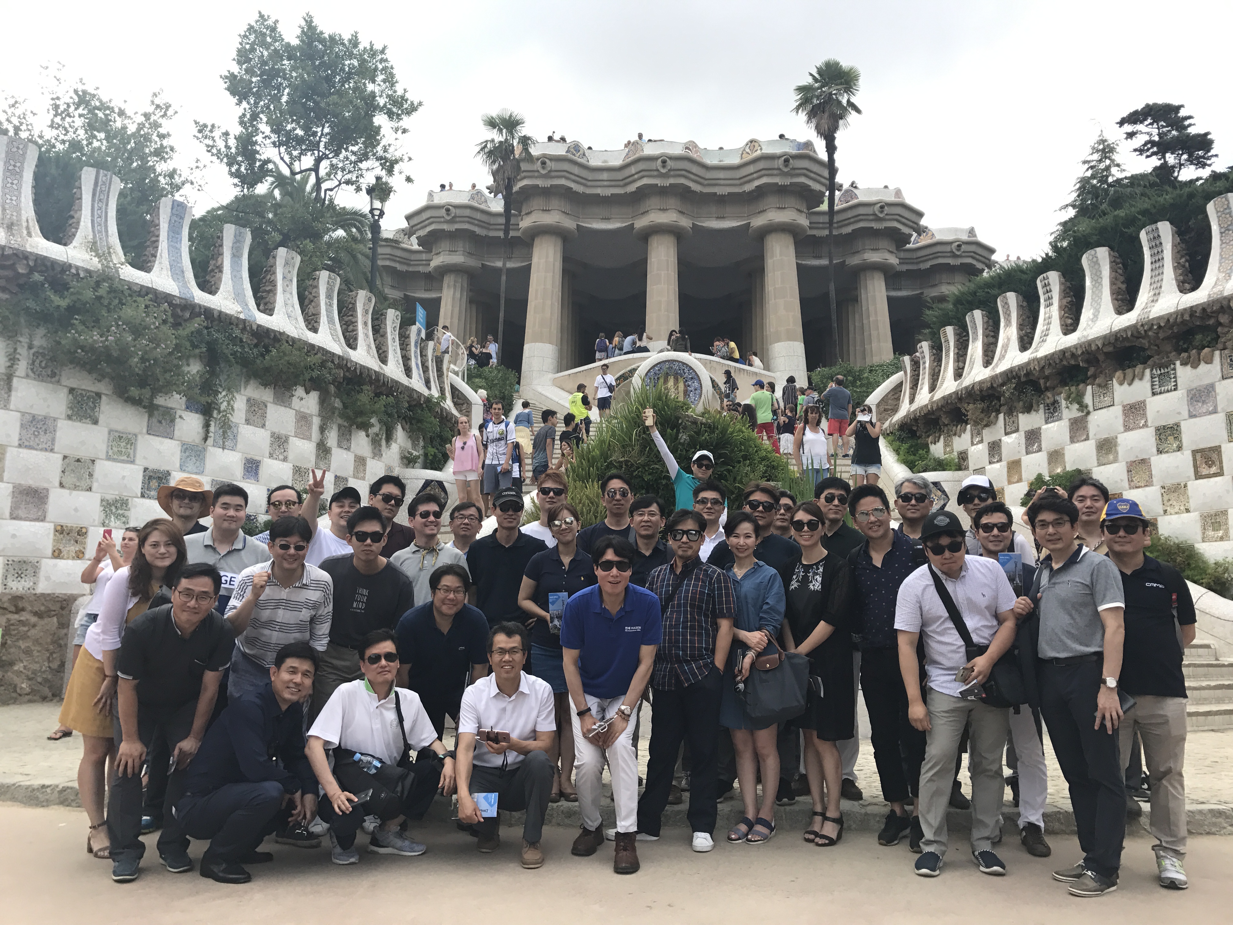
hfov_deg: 63.4
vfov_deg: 49.7
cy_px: 462
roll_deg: -1.9
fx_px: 997
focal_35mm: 28
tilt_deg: +9.6
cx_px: 616
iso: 20
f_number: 1.8
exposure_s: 1/855
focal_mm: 3.99
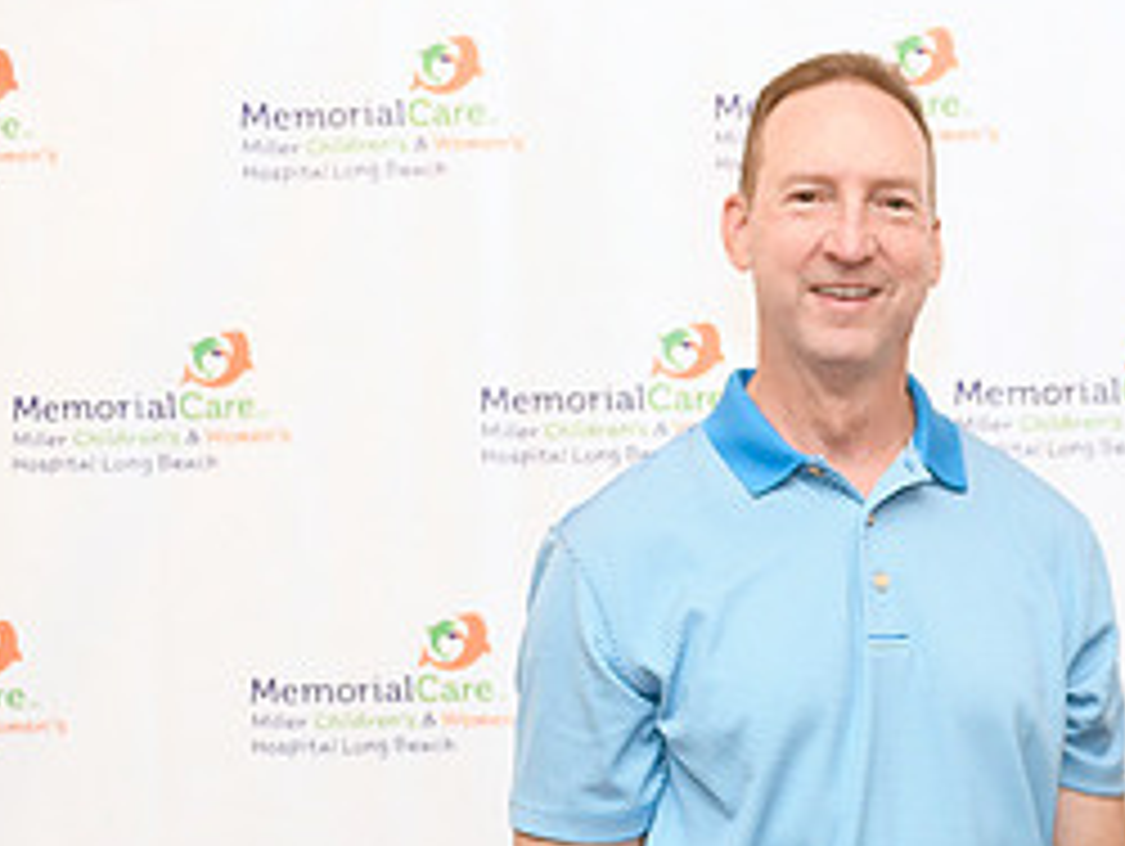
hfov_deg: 23.8
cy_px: 806
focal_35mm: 78
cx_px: 1166
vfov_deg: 18.5
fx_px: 2537
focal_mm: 35
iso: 1250
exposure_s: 1/125
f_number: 2.8
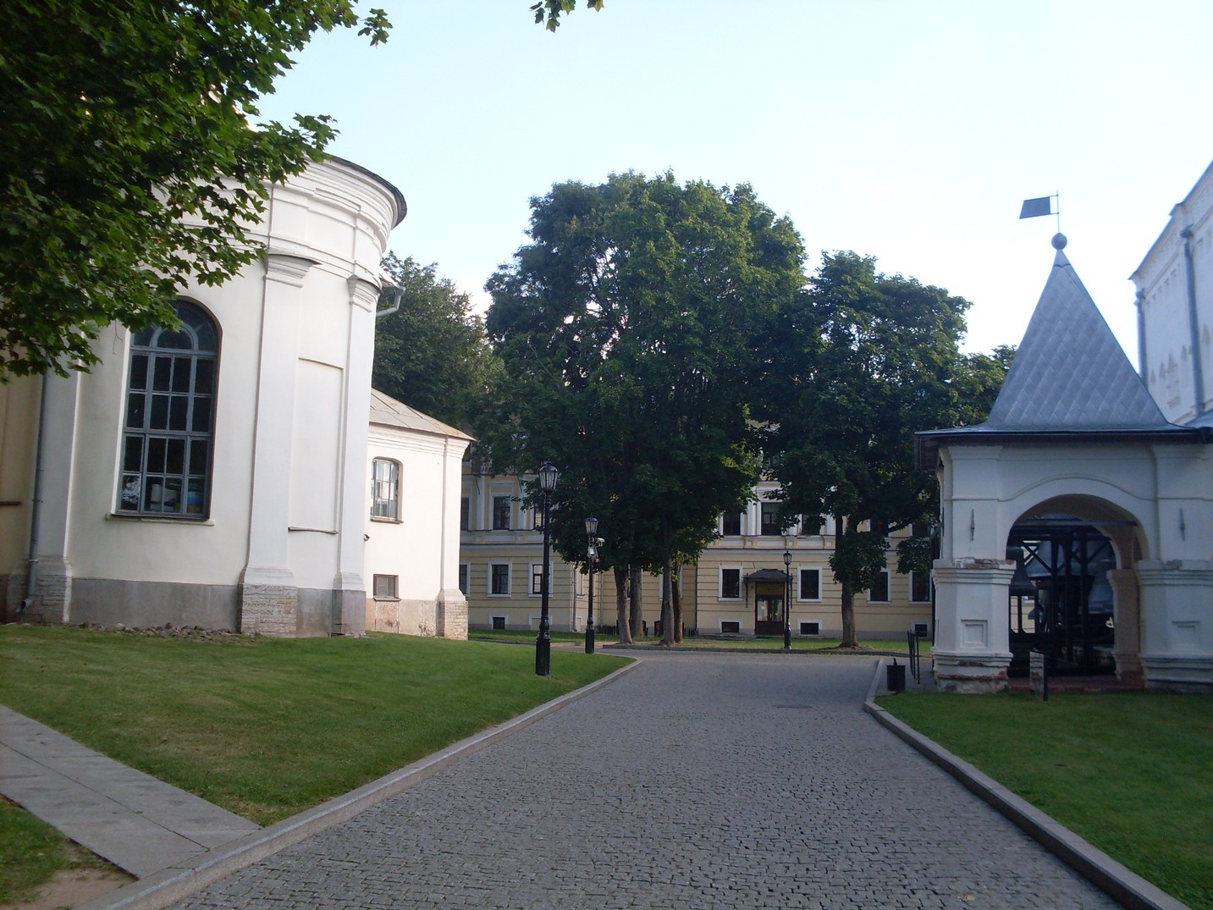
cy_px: 455
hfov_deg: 49.0
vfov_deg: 37.7
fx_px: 1332
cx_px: 606
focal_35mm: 38
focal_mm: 6.3
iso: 80
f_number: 2.8
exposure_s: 1/350
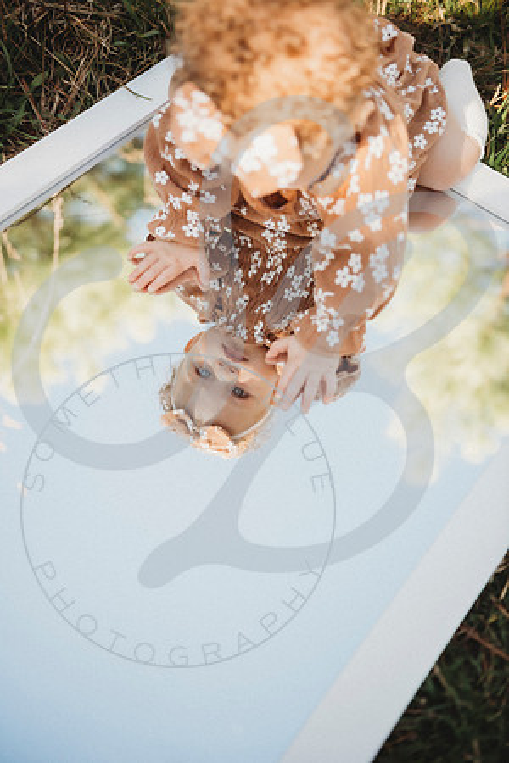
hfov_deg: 35.1
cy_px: 382
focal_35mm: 38
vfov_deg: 50.7
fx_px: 806
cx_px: 254
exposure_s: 1/400
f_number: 2.8
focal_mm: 38
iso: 200
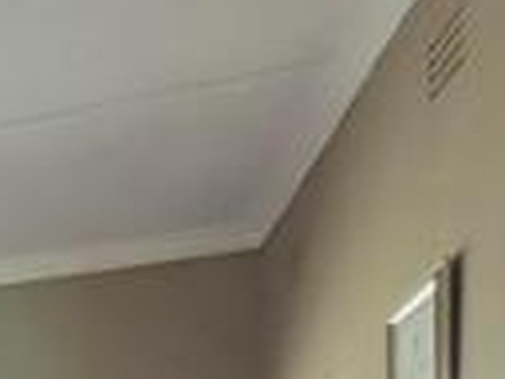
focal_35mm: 81
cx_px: -686
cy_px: 750
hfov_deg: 15.1
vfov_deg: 15.0
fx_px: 1182
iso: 200
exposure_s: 1/50.3
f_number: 1.9
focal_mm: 2.2
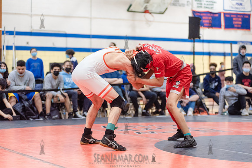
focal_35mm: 80
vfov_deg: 17.1
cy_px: 84
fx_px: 560
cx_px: 126
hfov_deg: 25.4
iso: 4000
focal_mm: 80
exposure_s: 1/320
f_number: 3.5
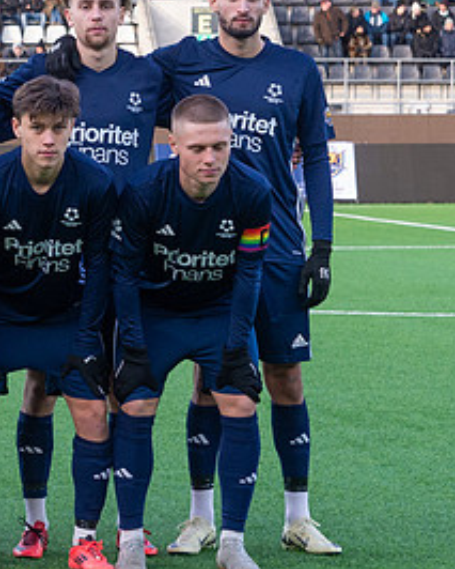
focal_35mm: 219
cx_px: -150
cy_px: 256
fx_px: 3684
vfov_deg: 8.8
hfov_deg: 7.0
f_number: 5
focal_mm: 70
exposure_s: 1/400
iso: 1400
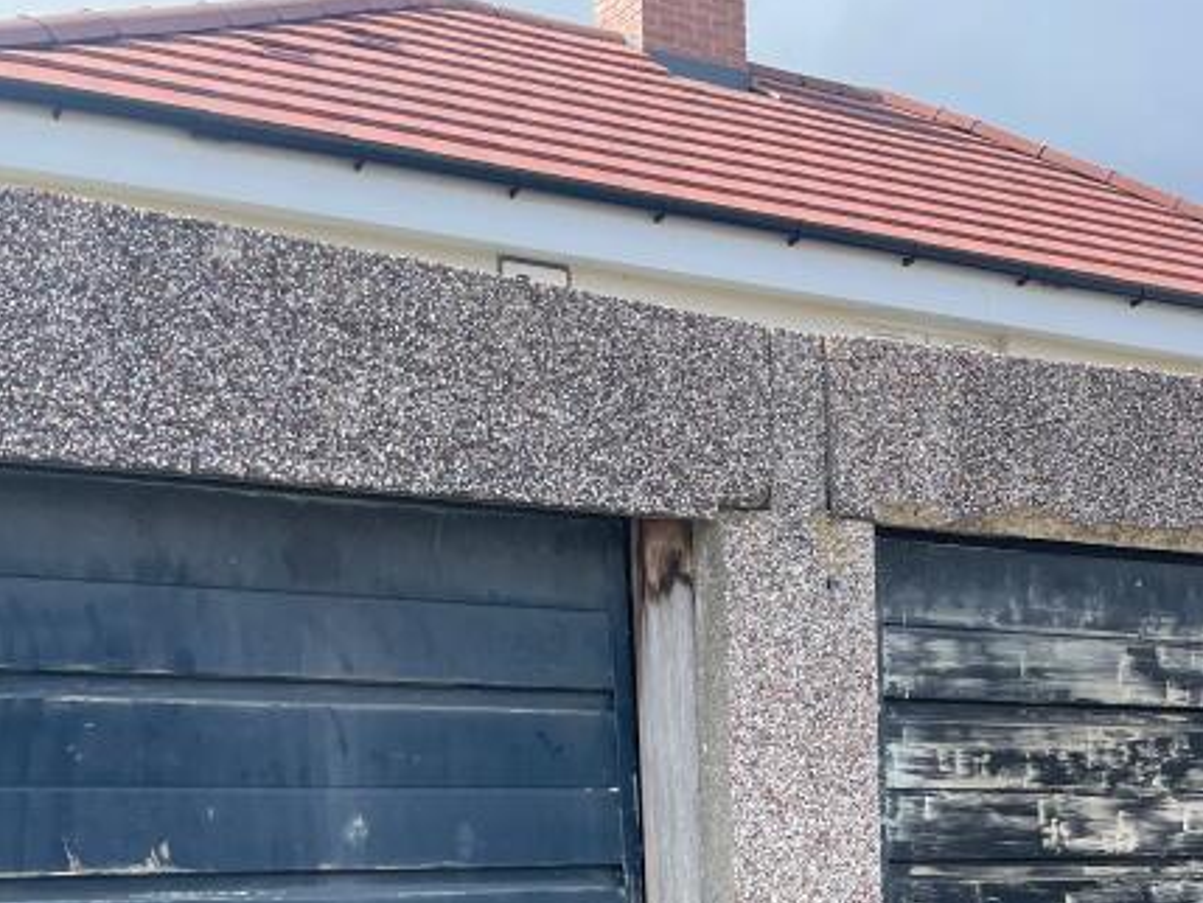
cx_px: 1206
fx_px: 2155
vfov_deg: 22.3
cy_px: 1012
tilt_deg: -5.6
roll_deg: +1.1
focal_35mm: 62
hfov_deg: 29.2
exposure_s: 1/997
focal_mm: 4.2
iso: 32
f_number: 1.6
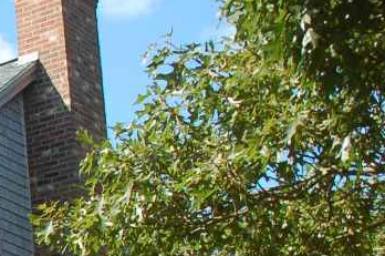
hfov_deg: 13.7
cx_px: -406
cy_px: 400
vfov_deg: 10.4
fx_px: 1346
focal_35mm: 126
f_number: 7.1
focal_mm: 18
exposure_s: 1/200
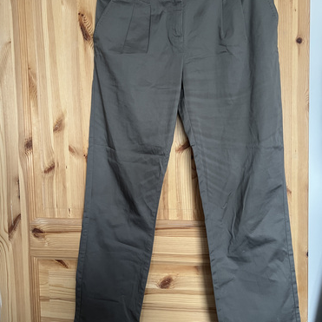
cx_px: 162
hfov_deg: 52.5
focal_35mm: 31
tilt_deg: -3.4
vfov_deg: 52.5
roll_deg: +0.3
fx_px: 326
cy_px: 149
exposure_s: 1/60
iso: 200
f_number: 1.5
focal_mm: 5.7
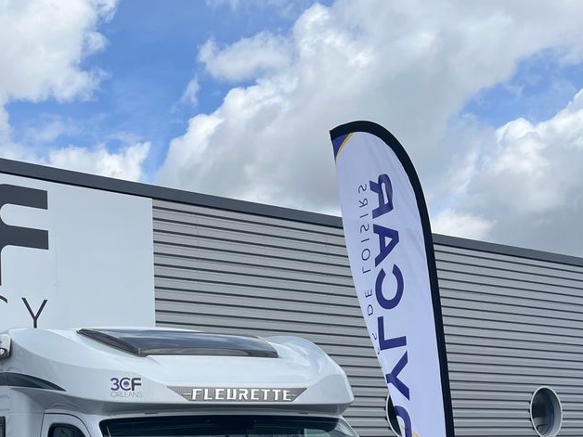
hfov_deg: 34.5
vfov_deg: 26.6
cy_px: 395
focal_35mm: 53
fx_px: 893
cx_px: 79
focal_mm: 5.1
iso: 50
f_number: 1.6
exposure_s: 1/4310
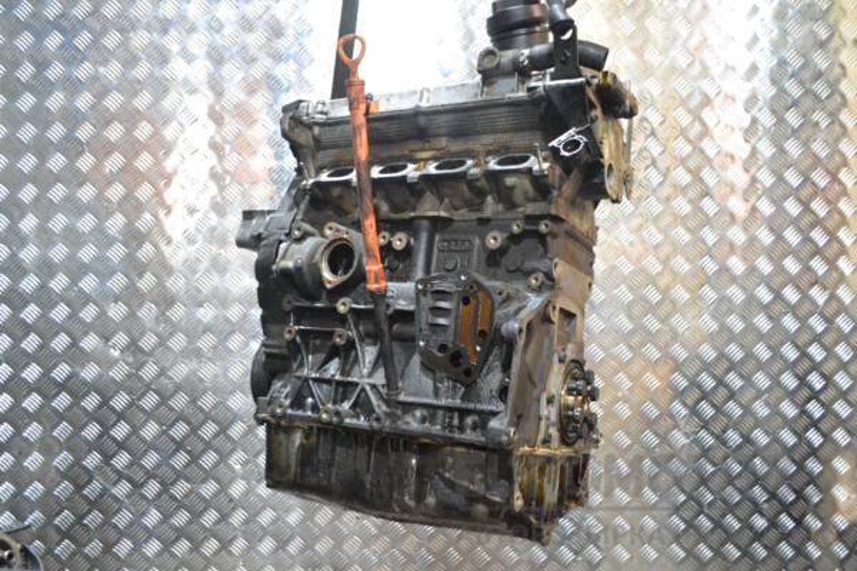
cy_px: 286
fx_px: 786
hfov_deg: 57.2
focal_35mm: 33
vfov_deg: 40.0
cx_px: 428
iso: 3200
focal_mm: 22
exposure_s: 1/30
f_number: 3.8
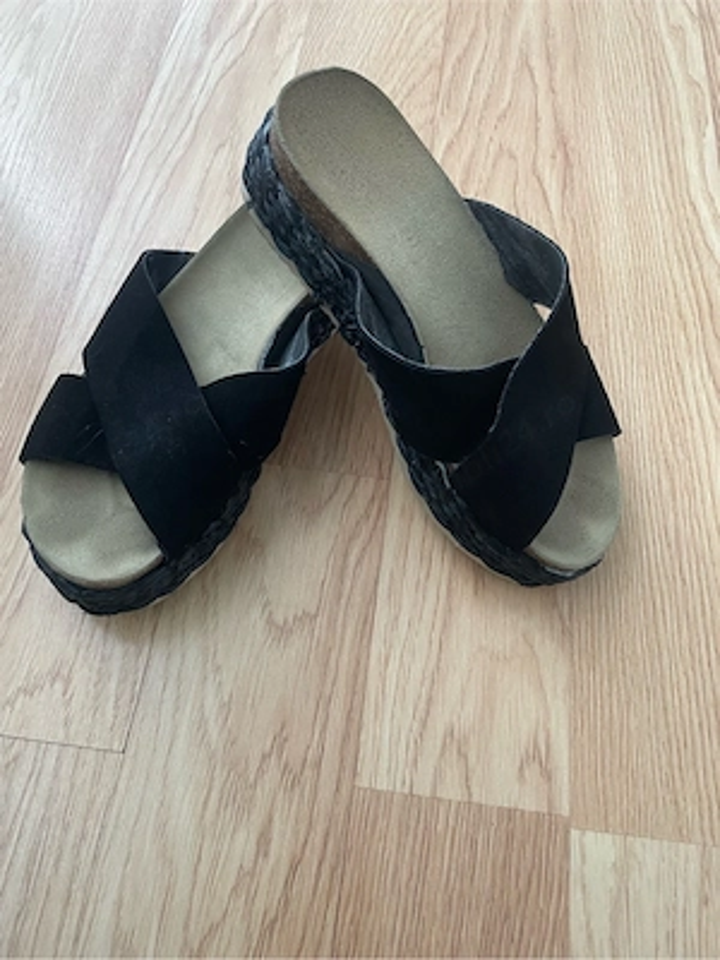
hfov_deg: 53.1
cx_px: 360
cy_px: 480
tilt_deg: -63.1
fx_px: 721
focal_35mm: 26
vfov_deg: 67.3
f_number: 1.6
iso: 200
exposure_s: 1/60
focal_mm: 4.2
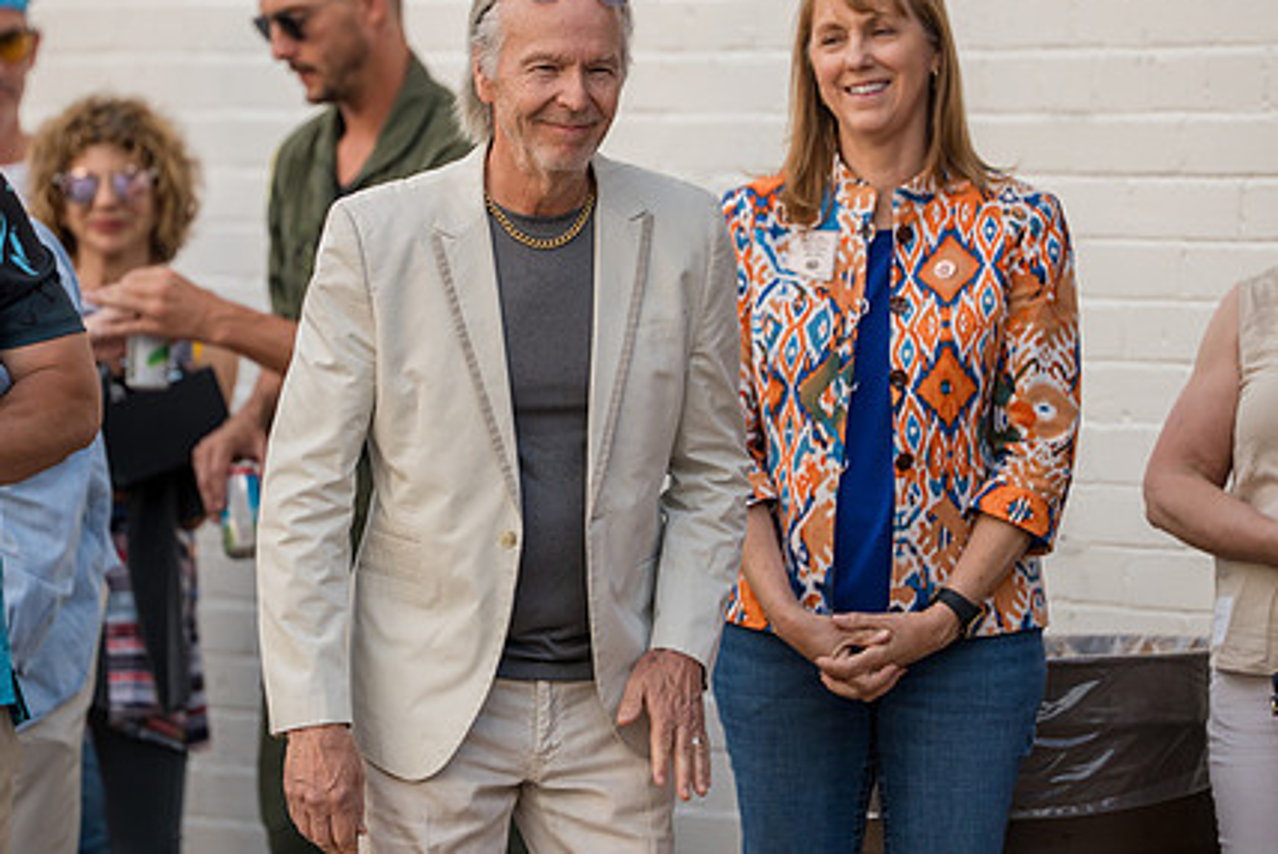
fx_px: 9627
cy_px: 366
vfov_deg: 5.1
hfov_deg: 7.6
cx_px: 546
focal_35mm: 271
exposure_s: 1/1000
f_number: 2.8
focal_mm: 200
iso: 800
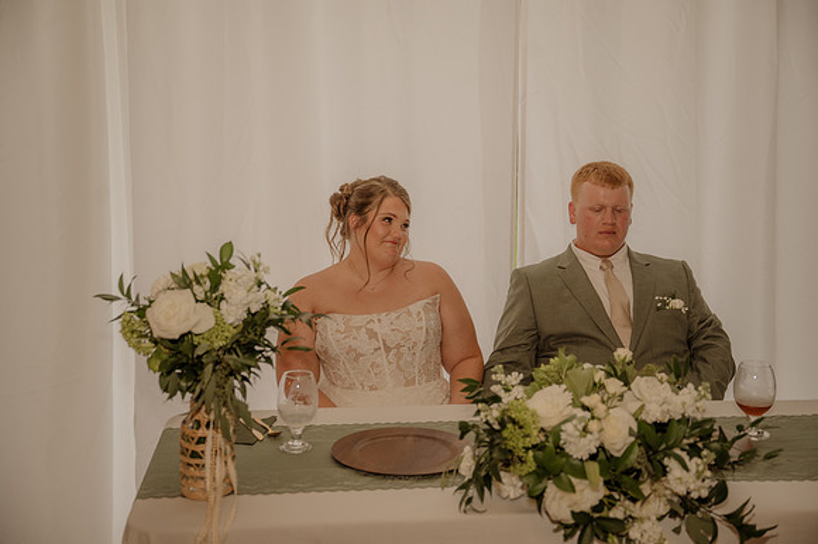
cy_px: 272
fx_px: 1090
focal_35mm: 48
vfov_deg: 28.0
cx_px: 409
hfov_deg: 41.1
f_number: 3.2
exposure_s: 1/160
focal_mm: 48
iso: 500
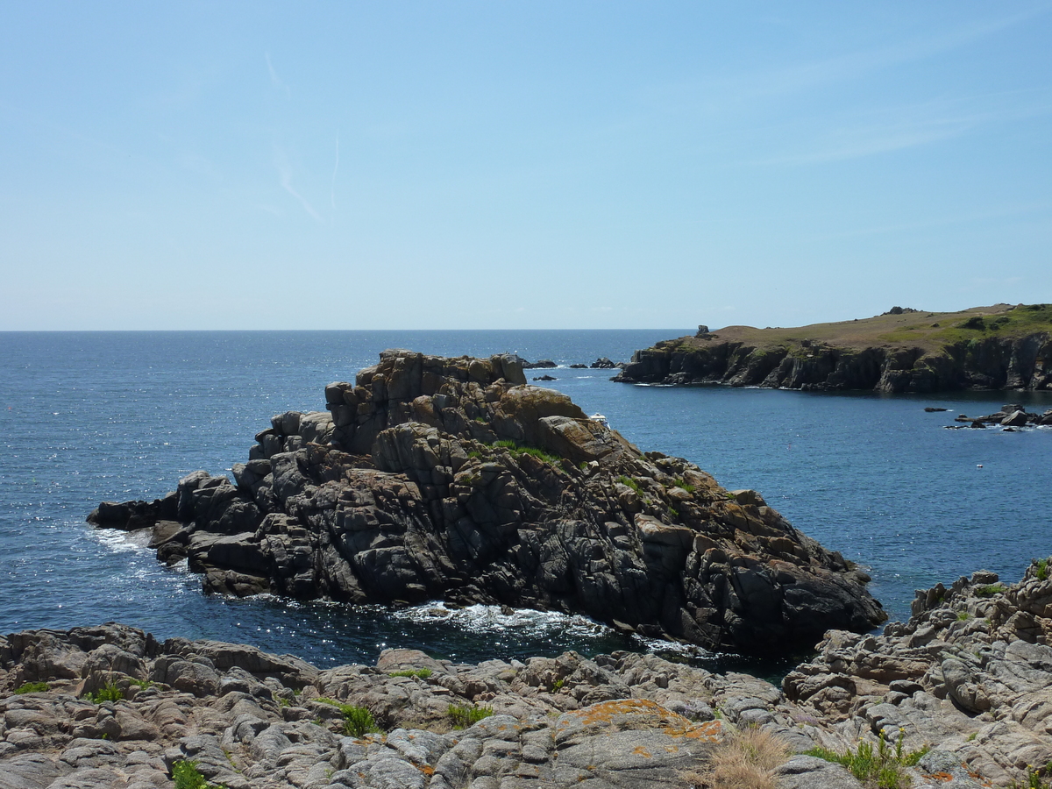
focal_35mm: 35
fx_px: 1064
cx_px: 526
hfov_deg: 52.6
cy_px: 394
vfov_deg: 40.7
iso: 125
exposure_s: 1/500
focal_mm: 5.7
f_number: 5.6
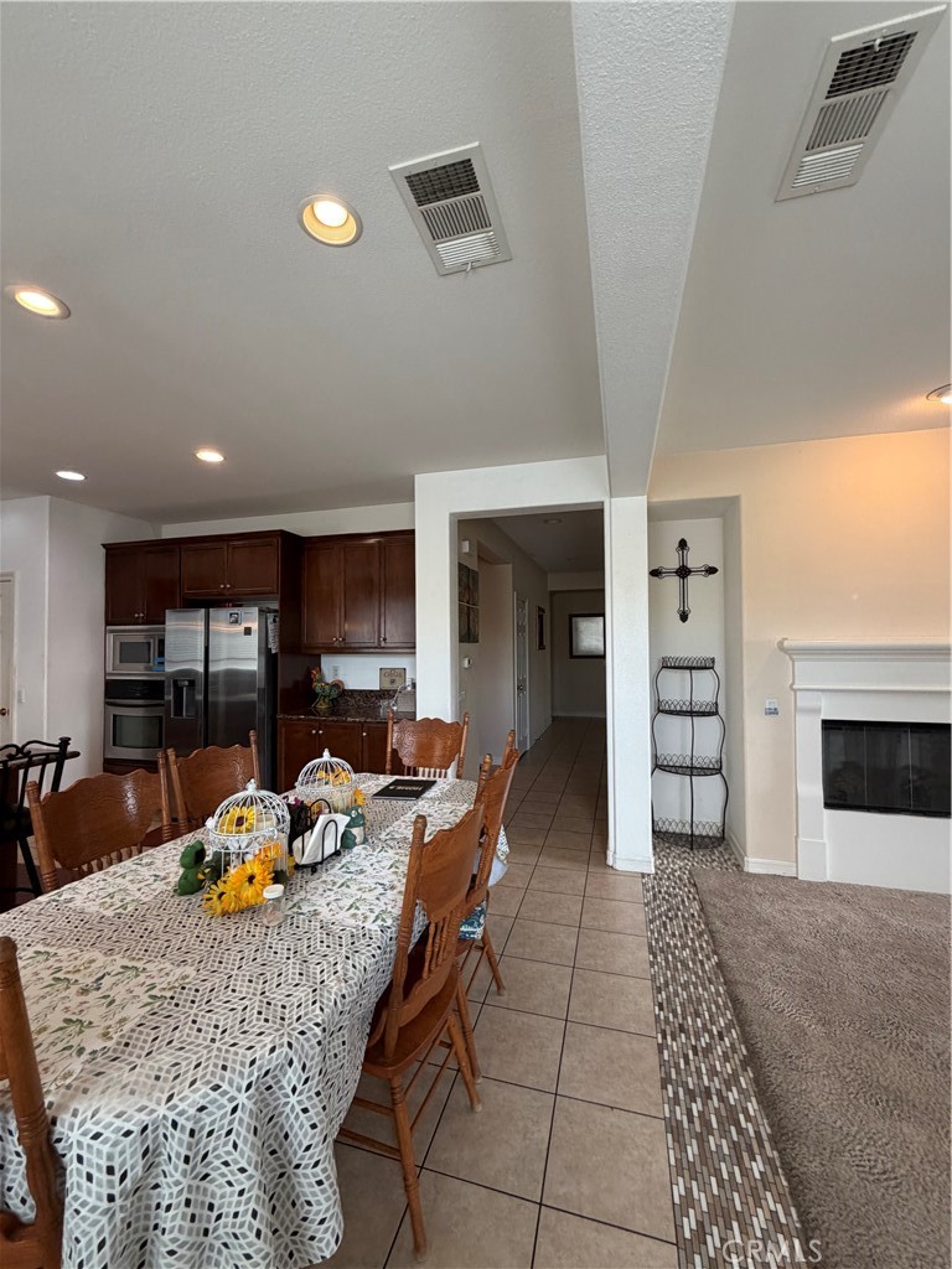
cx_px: 476
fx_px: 513
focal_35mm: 14
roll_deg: +0.1
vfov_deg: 102.1
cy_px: 634
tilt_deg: +2.3
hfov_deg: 85.7
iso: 250
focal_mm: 2.22
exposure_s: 1/120
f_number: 2.2
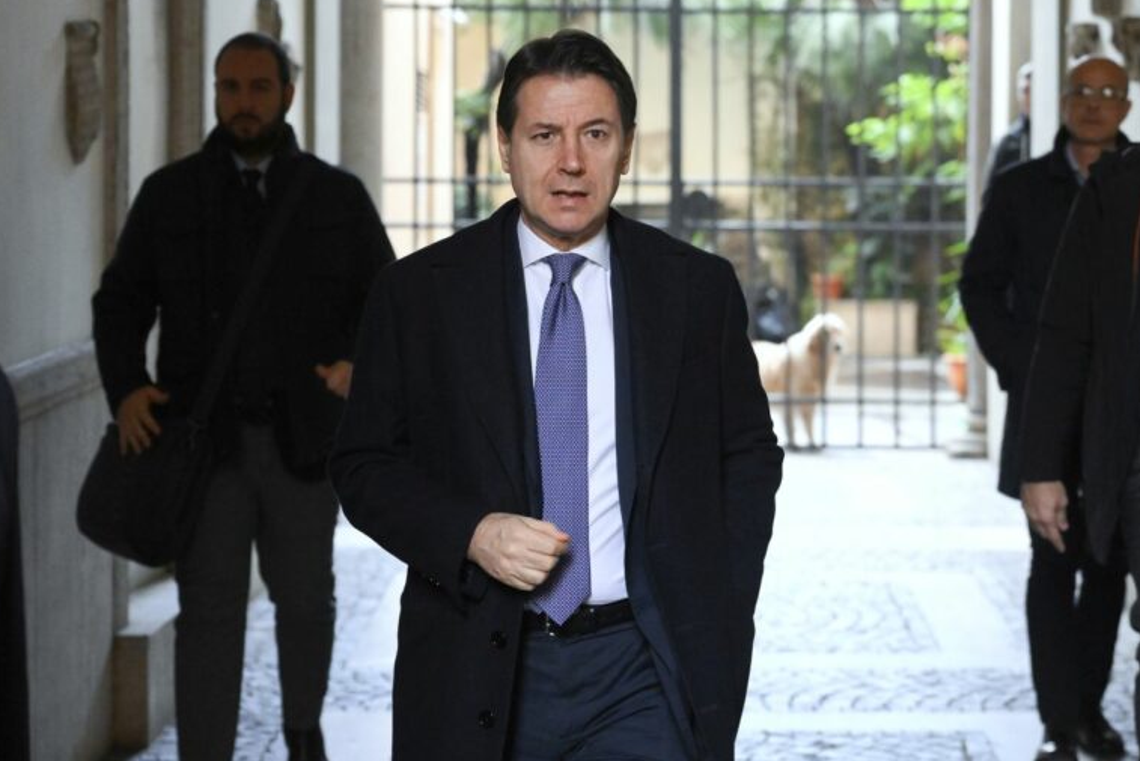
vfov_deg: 19.5
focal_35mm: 70
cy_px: 378
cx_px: 572
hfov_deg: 28.8
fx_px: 2217
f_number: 4
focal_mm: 69
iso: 5000
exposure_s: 1/400
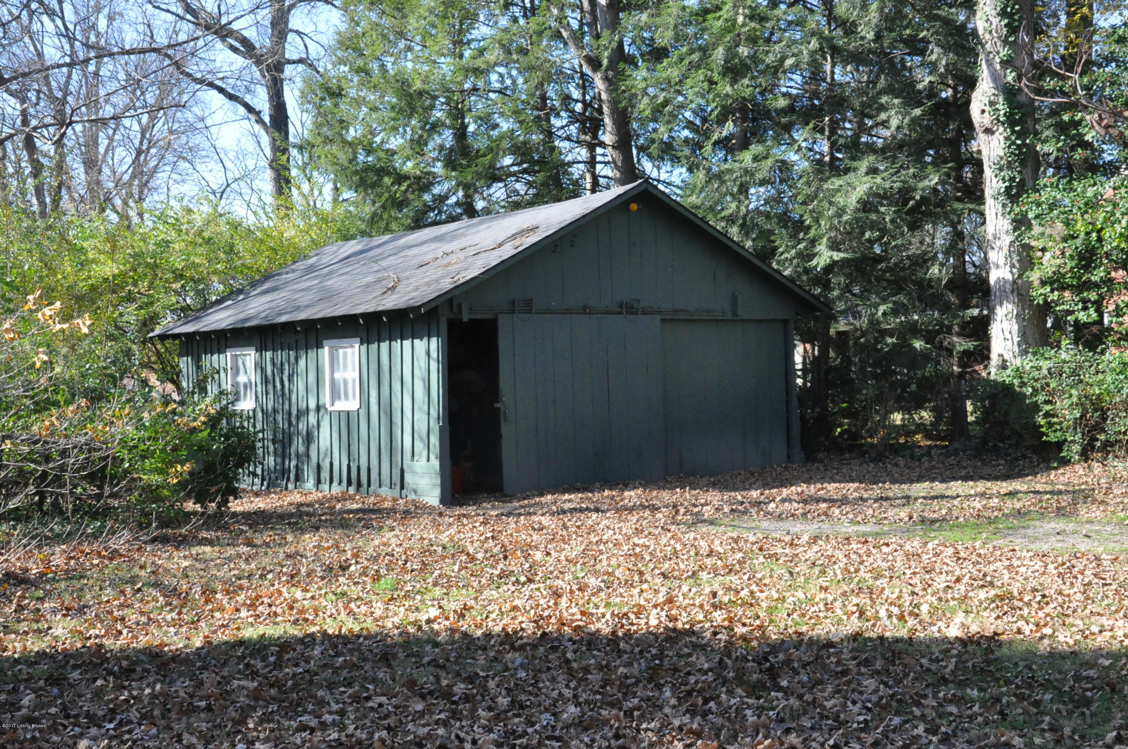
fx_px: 1502
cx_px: 564
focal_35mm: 48
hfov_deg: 41.2
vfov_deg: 28.0
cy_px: 374
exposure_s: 1/350
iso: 2500
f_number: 19
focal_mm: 32
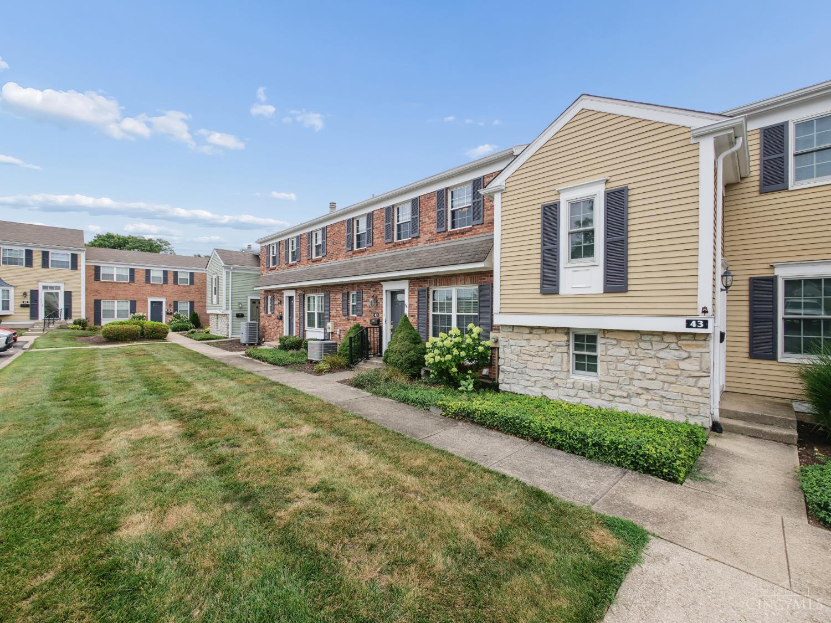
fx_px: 336
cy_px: 312
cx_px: 416
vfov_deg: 85.7
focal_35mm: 14
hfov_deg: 102.1
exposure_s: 1/250
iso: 200
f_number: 9
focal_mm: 7
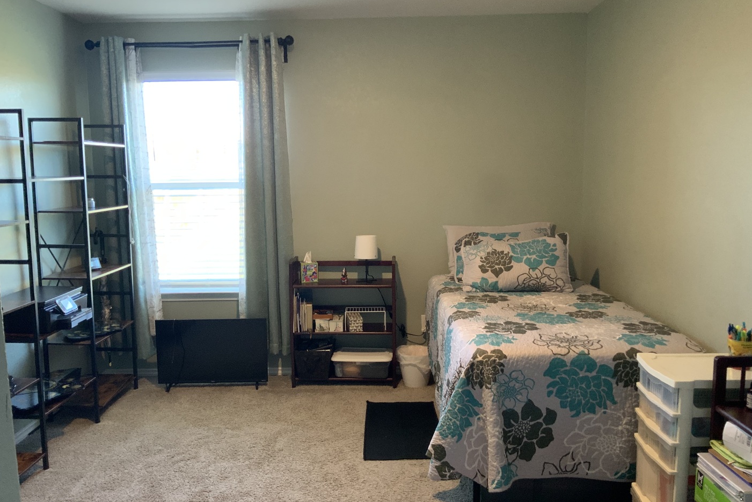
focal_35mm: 31
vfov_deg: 42.3
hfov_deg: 60.3
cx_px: 369
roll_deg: +1.9
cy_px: 255
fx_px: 648
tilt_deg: -7.6
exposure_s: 1/60
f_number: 1.8
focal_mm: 3
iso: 250
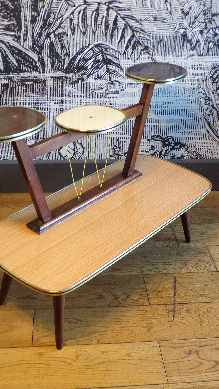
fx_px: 423
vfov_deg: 49.4
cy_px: 193
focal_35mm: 41
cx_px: 94
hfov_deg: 29.0
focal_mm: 6.6
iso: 258
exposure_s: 1/17
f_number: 3.3
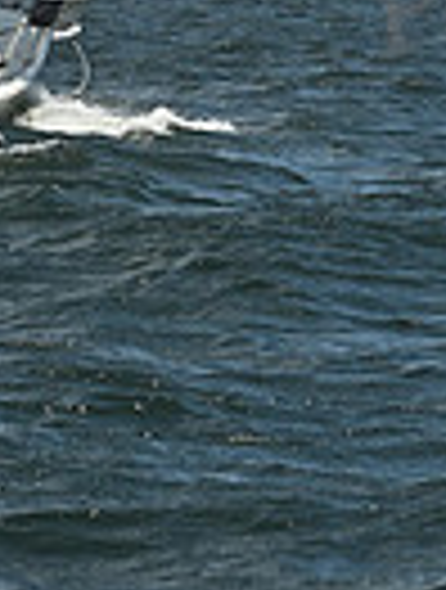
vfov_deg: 5.1
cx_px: 142
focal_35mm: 382
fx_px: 6531
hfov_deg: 3.9
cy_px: -689
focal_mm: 90
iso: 250
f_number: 10
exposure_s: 1/1250
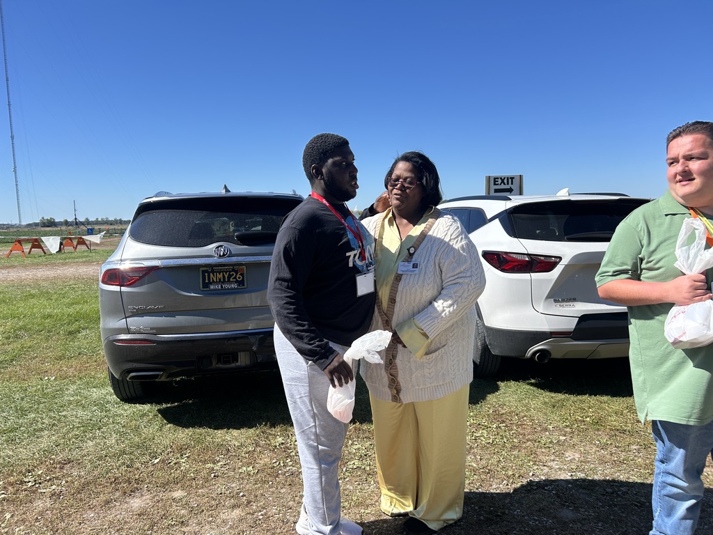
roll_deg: +1.0
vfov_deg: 53.1
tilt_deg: -5.4
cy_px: 268
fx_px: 536
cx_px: 356
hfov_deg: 67.3
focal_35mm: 26
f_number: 1.5
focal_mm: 5.7
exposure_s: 1/3831
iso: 50
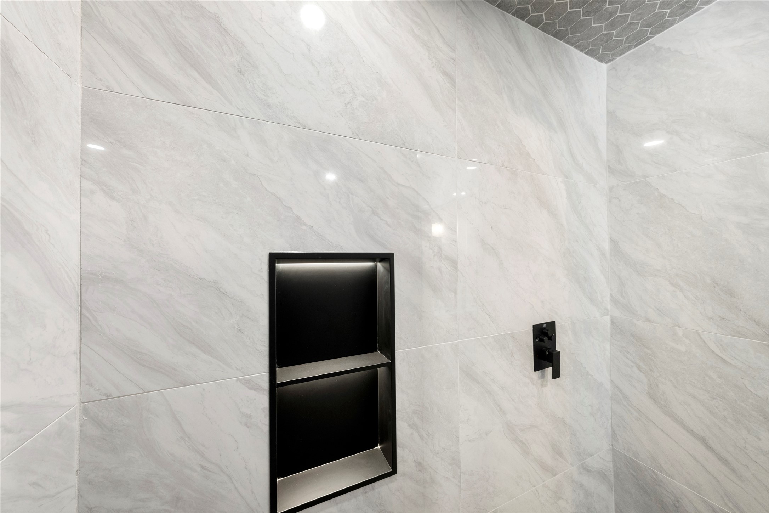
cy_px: 256
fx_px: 256
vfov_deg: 90.0
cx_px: 384
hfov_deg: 112.6
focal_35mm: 12
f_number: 8
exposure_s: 1/25
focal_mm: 12
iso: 1000
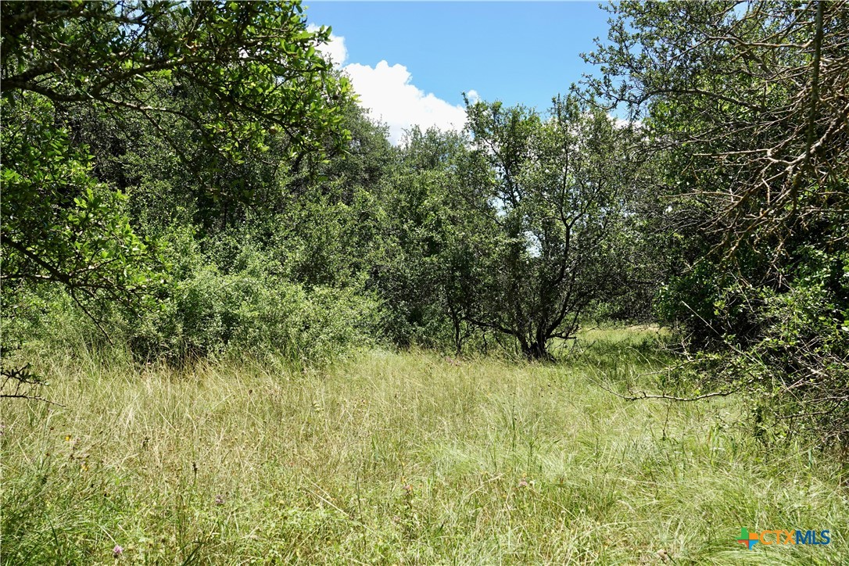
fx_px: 802
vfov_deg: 38.9
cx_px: 424
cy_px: 283
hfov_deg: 55.8
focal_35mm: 34
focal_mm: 12.33
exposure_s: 1/400
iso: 100
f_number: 4
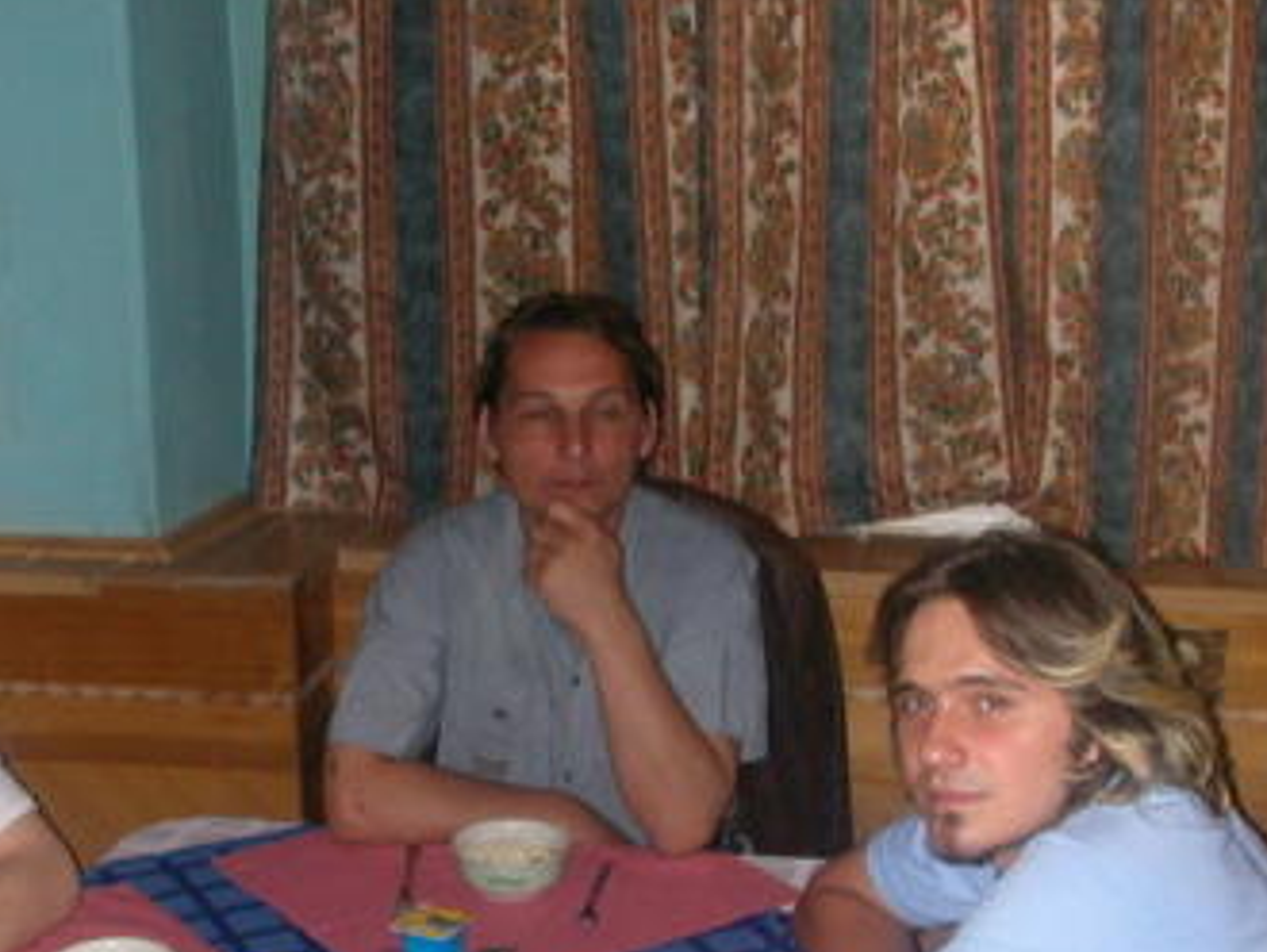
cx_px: 465
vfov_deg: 25.9
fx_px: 2051
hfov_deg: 34.1
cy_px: 674
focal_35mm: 56
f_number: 2.7
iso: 126
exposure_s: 1/59.9
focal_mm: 5.6
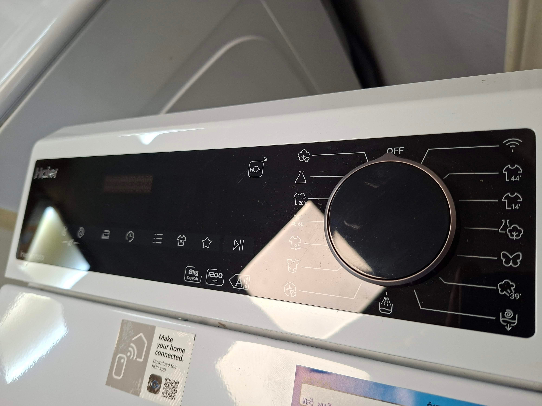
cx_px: 271
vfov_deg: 58.9
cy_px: 203
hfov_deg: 73.9
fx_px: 360
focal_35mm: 23
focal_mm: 5.54
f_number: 1.8
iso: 200
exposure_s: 1/100
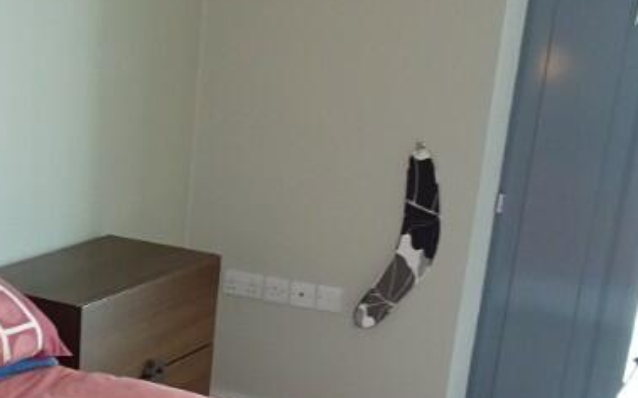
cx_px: 34
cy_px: 420
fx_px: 1199
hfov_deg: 28.4
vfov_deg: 18.3
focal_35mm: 69
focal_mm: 4.1
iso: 250
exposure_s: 1/30
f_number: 3.5
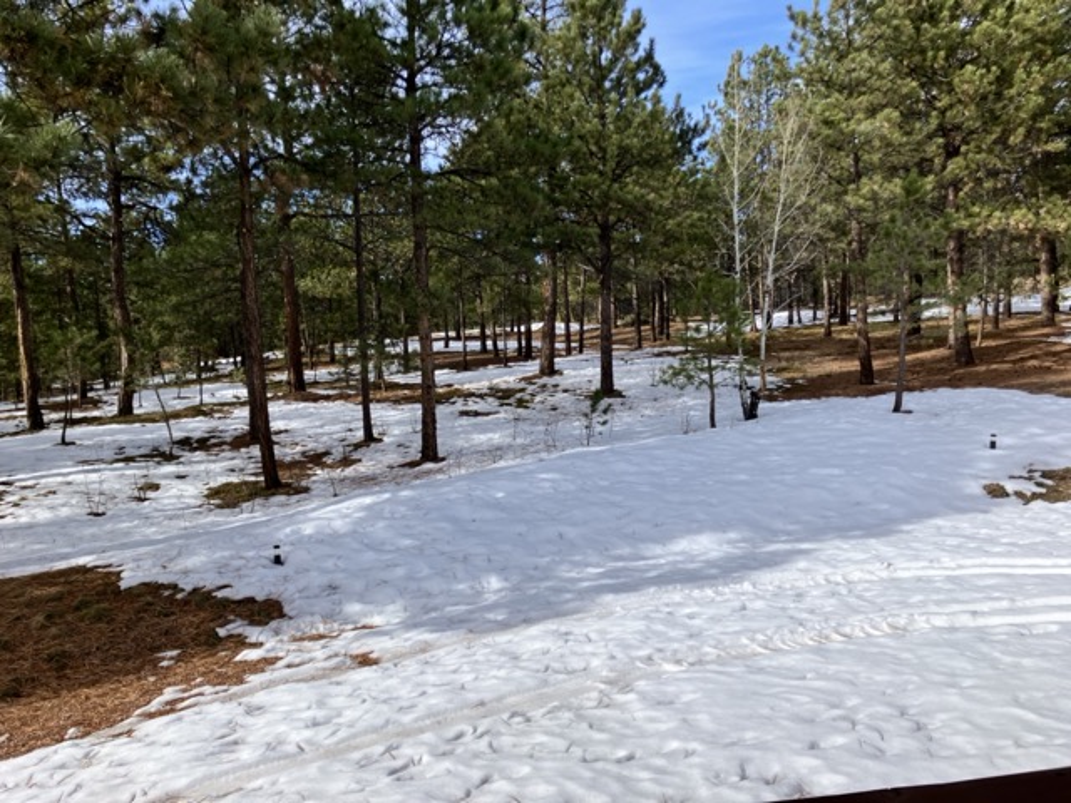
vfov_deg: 49.7
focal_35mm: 28
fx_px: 866
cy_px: 402
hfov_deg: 63.4
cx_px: 536
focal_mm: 3.99
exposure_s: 1/1946
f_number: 1.8
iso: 32
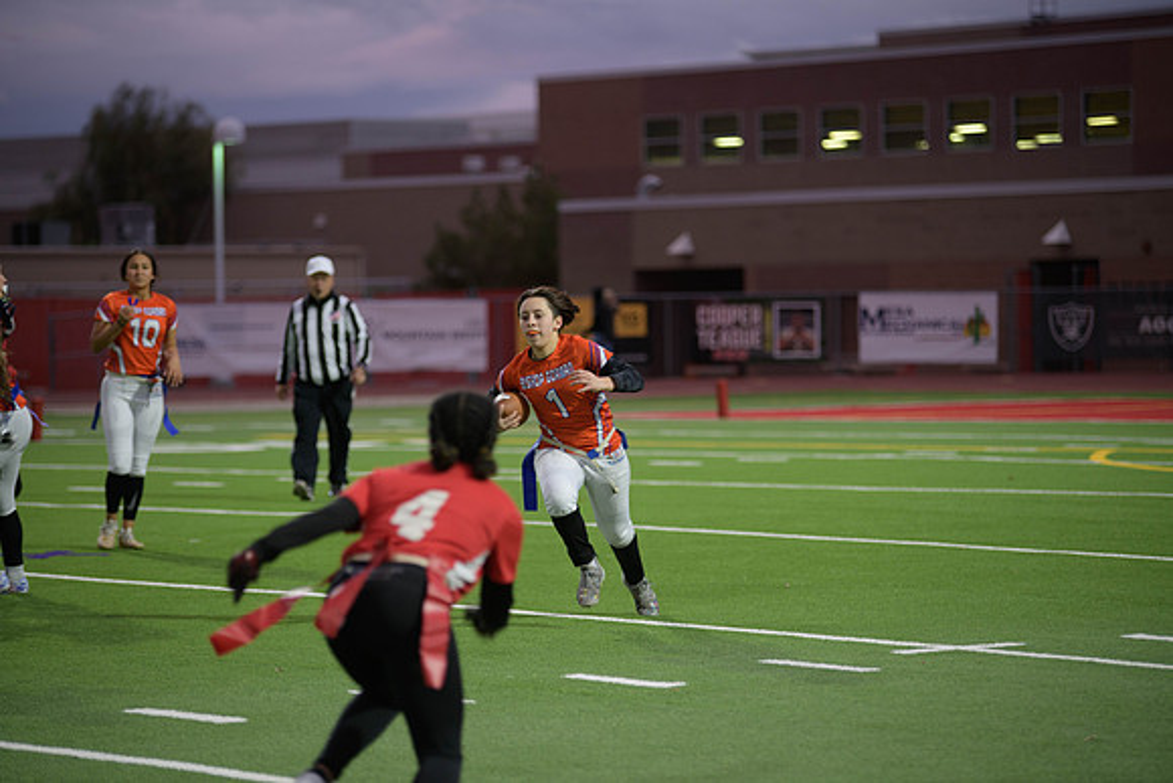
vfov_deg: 9.5
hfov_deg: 14.2
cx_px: 586
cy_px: 392
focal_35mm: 145
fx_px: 4725
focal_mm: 145
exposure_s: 1/200
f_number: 2.8
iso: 560
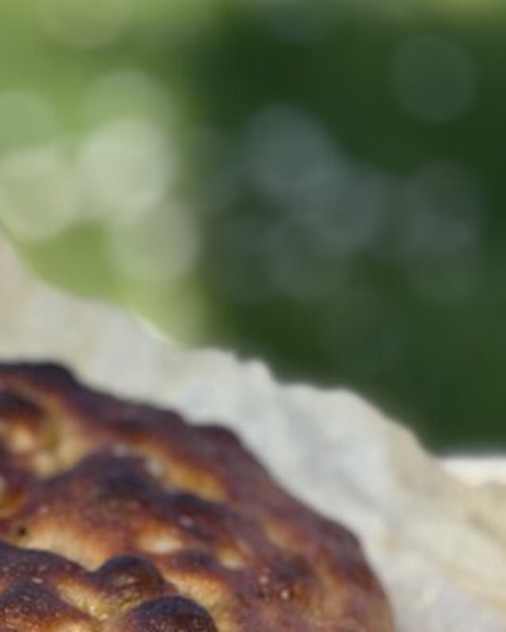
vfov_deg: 6.8
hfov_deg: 5.4
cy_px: 530
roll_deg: -1.3
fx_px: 5294
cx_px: -210
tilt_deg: -24.7
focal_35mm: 283
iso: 64
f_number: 2.8
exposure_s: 1/1271
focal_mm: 15.66
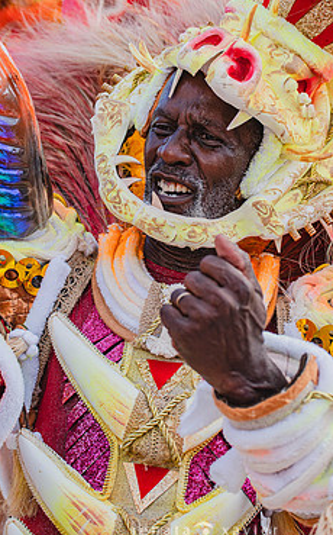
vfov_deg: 23.8
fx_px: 1266
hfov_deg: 15.0
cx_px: 202
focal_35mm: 87
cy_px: 231
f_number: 5.6
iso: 640
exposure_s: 1/1600
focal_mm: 70
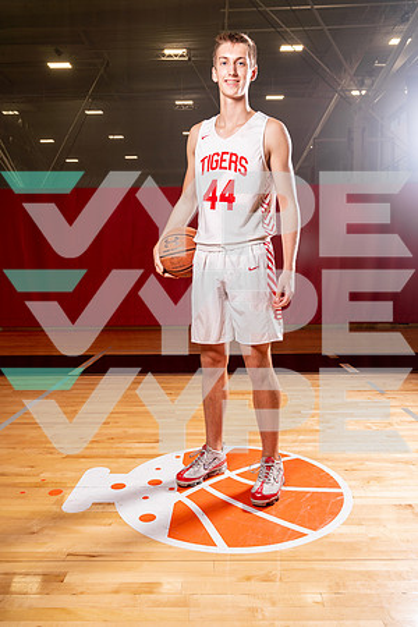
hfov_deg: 46.4
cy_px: 314
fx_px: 488
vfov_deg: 65.5
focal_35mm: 28
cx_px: 209
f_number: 6.3
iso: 100
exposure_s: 1/125
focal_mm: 28
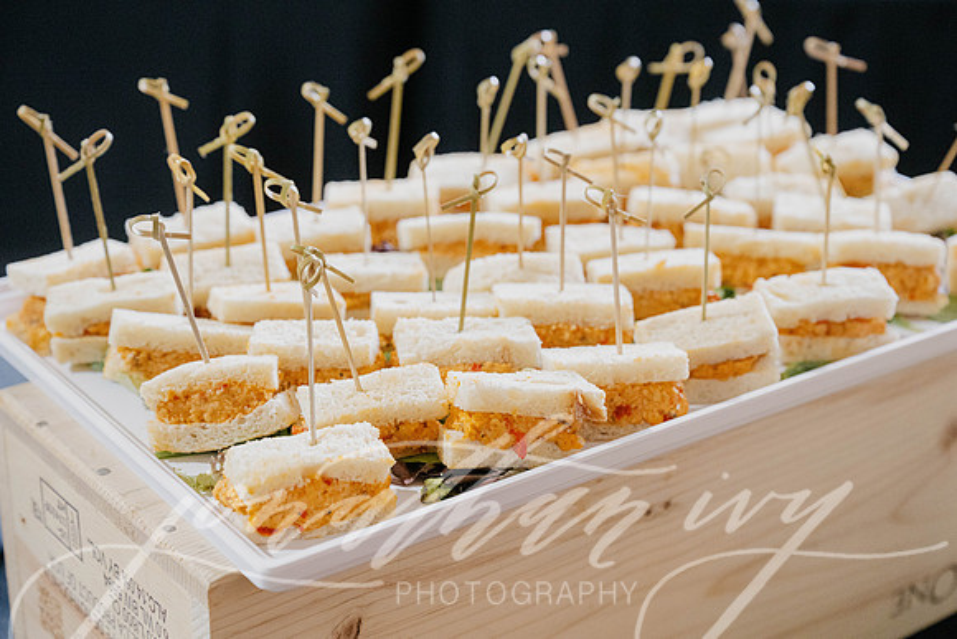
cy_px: 320
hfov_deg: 28.8
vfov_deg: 19.5
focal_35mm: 70
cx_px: 478
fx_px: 1861
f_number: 4.5
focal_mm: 70
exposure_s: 1/200
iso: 1800
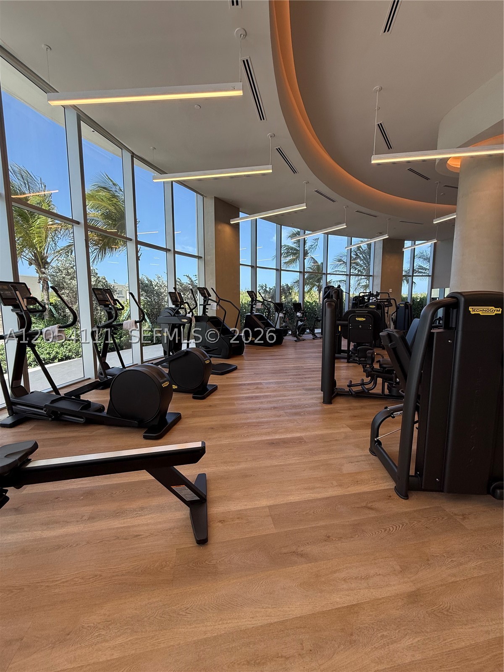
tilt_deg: -5.9
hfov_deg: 85.7
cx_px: 252
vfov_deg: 102.1
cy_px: 336
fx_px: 272
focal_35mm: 14
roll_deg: -0.9
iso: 64
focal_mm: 2.22
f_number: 2.2
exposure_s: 1/239
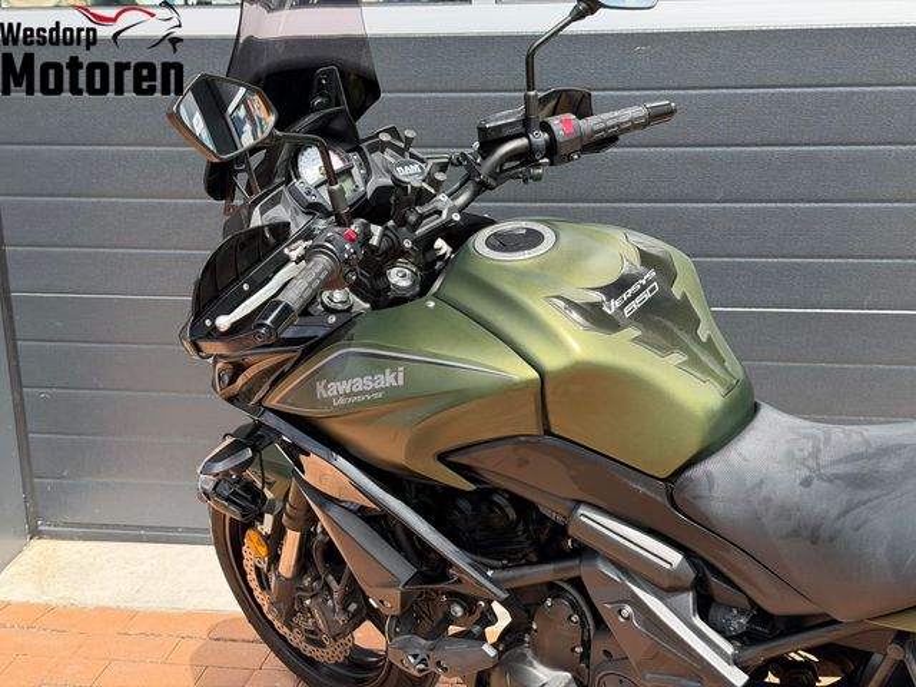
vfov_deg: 30.3
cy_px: 344
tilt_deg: -18.7
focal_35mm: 48
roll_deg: +3.4
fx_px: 1270
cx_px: 458
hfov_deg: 39.7
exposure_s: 1/1980
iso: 100
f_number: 1.78
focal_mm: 6.76
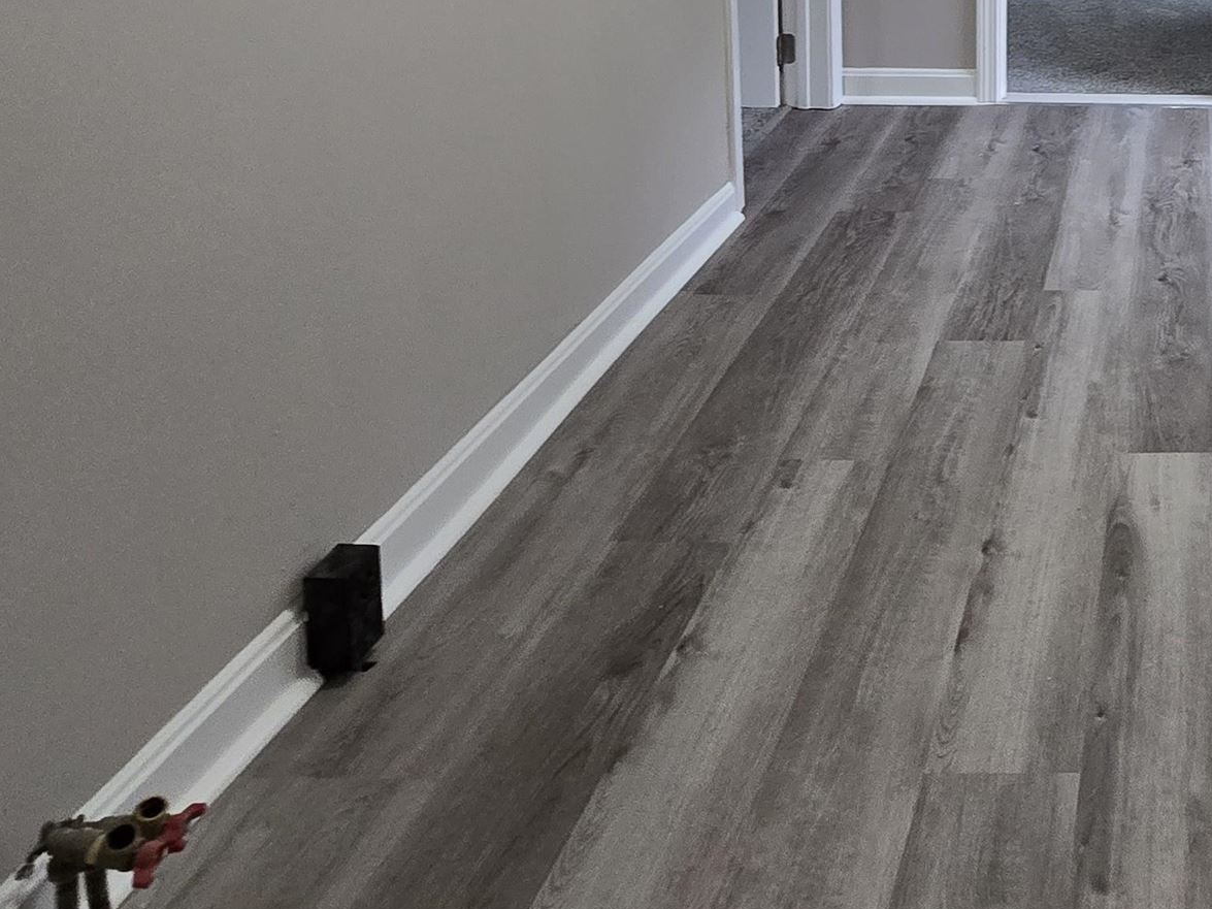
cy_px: -133
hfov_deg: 45.3
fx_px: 1190
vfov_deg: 34.8
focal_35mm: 34
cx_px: 1221
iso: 200
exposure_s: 1/60
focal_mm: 2.2
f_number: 2.2
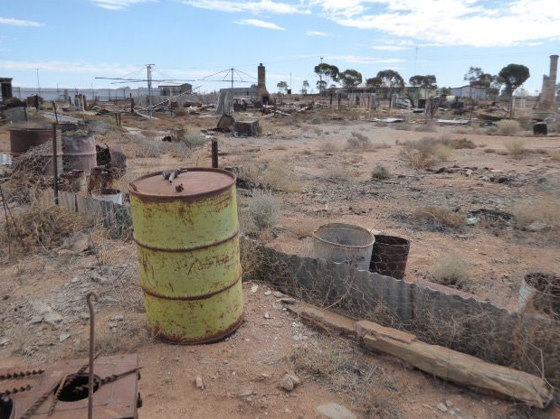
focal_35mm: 30
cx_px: 272
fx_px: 485
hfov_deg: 60.0
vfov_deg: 46.8
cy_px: 206
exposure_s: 1/1000
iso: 160
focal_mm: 5
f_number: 3.5
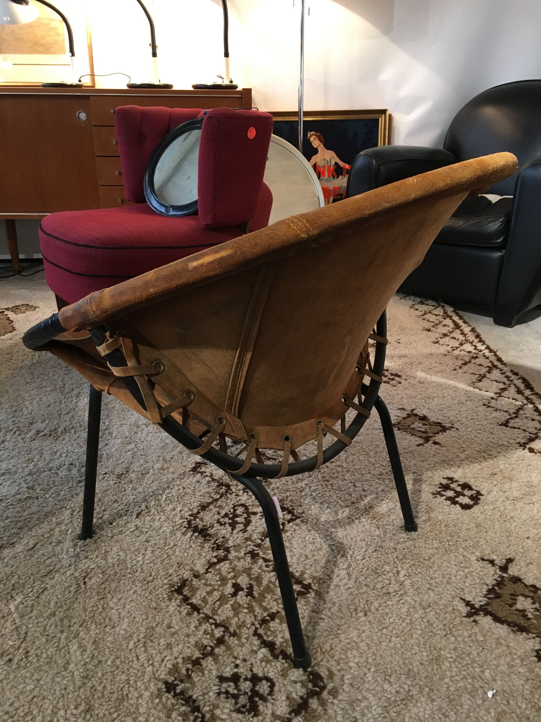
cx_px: 270
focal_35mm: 29
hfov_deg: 48.2
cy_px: 361
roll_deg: -0.2
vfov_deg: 61.7
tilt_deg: -23.4
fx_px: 604
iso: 125
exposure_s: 1/33
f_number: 2.2
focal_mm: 4.15
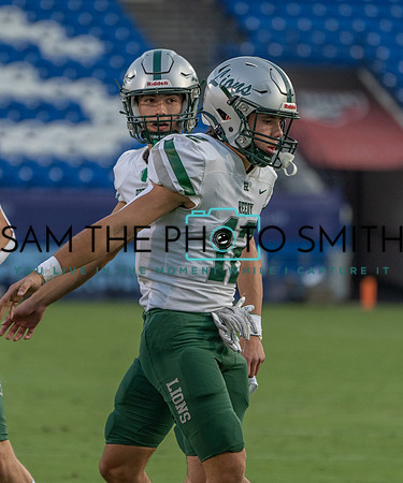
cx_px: 183
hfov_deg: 3.2
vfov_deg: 3.8
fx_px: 7205
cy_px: 235
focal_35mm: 495
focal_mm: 300
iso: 2000
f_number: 5.6
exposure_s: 1/1250
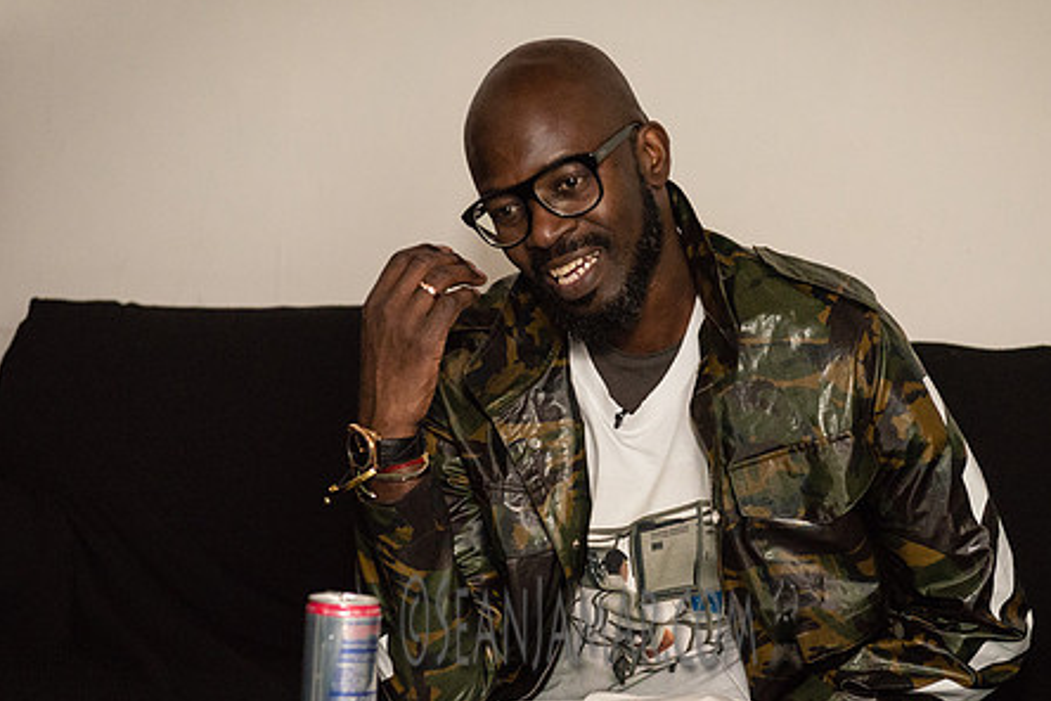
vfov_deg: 16.8
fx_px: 2365
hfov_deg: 25.0
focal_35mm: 81
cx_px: 608
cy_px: 401
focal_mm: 62
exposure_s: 1/640
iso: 4000
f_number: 4
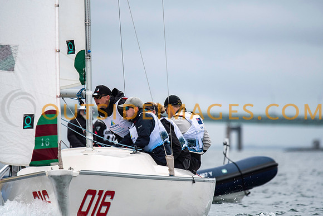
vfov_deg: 3.1
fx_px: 4038
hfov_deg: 4.6
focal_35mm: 450
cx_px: 162
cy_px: 108
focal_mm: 300
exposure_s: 1/2500
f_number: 4
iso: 250
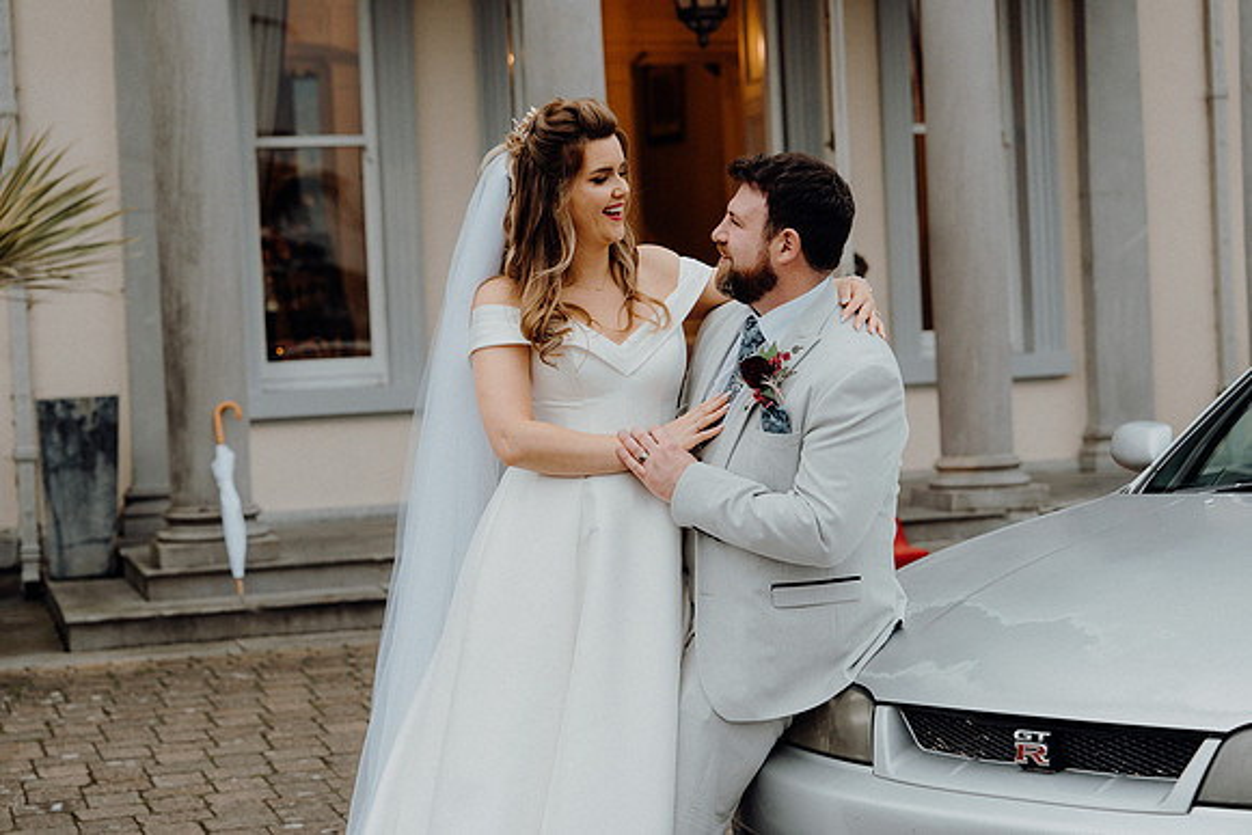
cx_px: 626
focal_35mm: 70
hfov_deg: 28.8
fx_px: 2435
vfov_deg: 19.5
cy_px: 418
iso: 400
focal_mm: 70
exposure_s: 1/200
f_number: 3.5
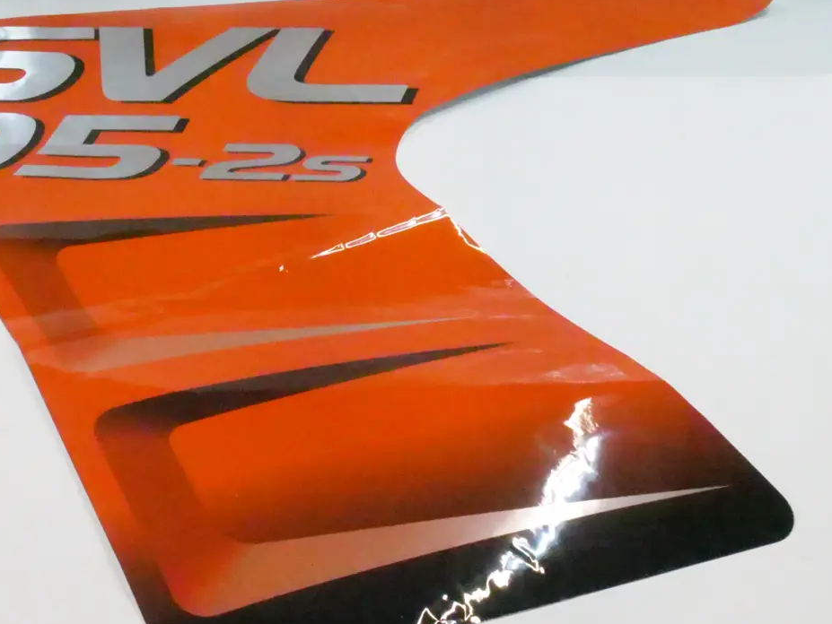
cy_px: 265
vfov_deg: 24.8
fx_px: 1419
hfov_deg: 32.2
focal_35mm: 59
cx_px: 224
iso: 25600
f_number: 22
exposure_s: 1/250
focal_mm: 19
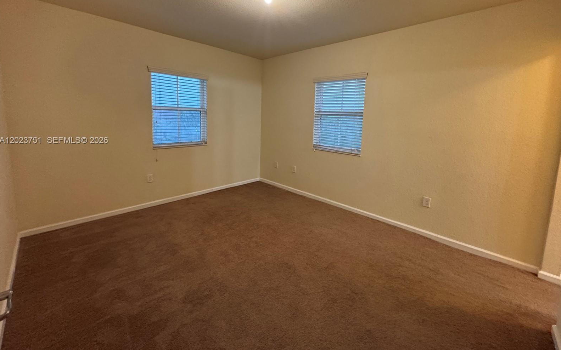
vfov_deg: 74.0
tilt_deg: -9.0
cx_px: 281
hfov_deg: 101.5
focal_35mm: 15
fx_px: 229
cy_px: 141
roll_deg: -2.5
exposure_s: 1/60
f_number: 2.2
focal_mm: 2.22
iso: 500
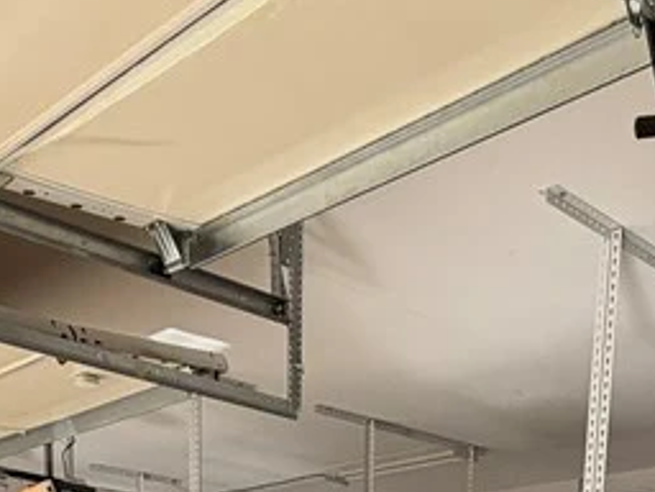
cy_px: 943
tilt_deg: -14.1
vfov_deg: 18.6
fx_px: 1060
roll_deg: -1.4
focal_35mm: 56
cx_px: 407
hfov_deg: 34.2
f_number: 2.2
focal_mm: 2.22
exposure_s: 1/742
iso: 40
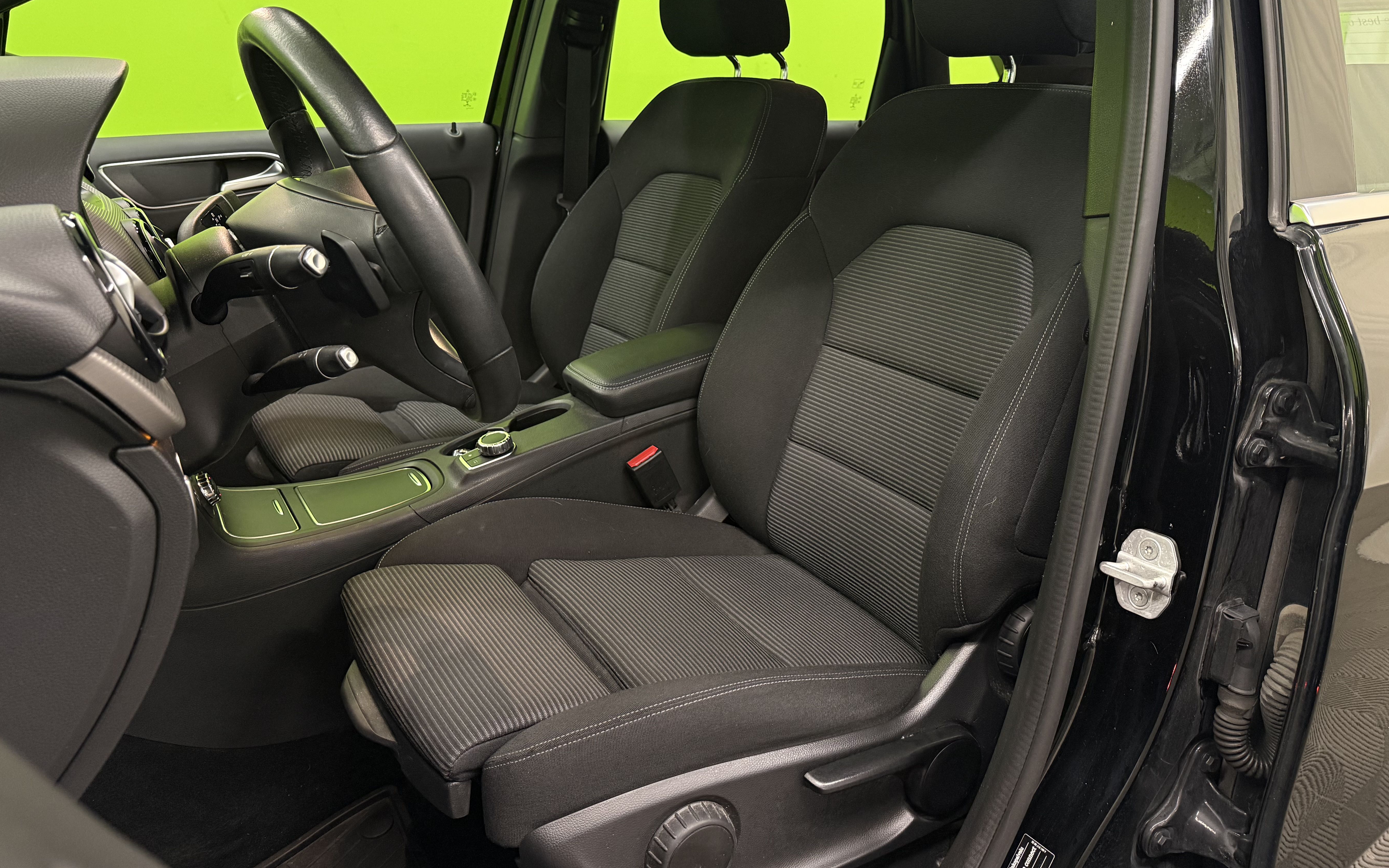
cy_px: 348
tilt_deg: -13.1
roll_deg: -2.9
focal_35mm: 27
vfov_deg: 45.8
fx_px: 1022
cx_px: 735
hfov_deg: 68.3
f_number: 1.78
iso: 400
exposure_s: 1/50
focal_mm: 6.76
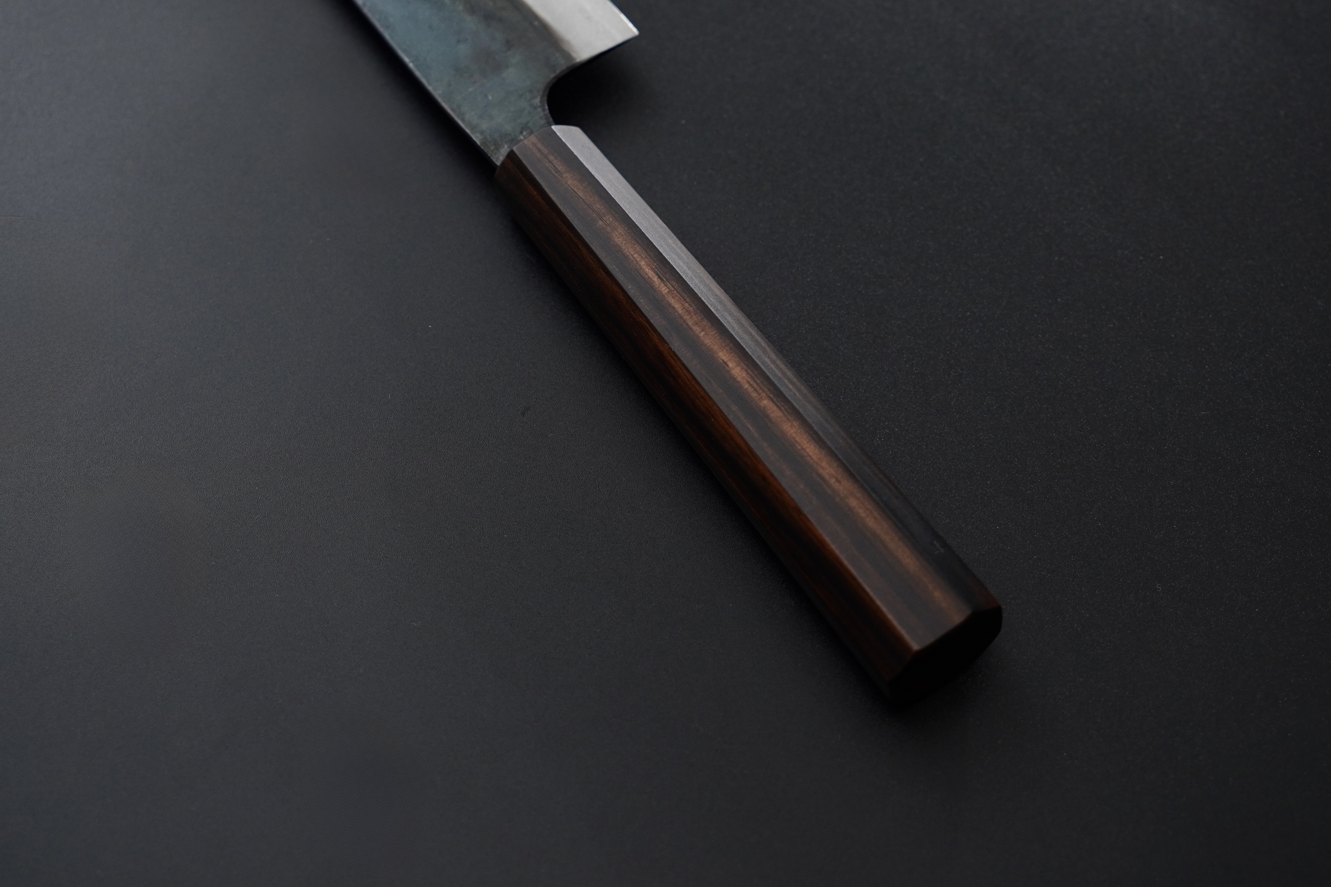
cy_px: 444
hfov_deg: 44.5
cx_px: 666
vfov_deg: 30.5
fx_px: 1625
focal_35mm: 44
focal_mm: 29.3
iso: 320
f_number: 3.5
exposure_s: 1/160
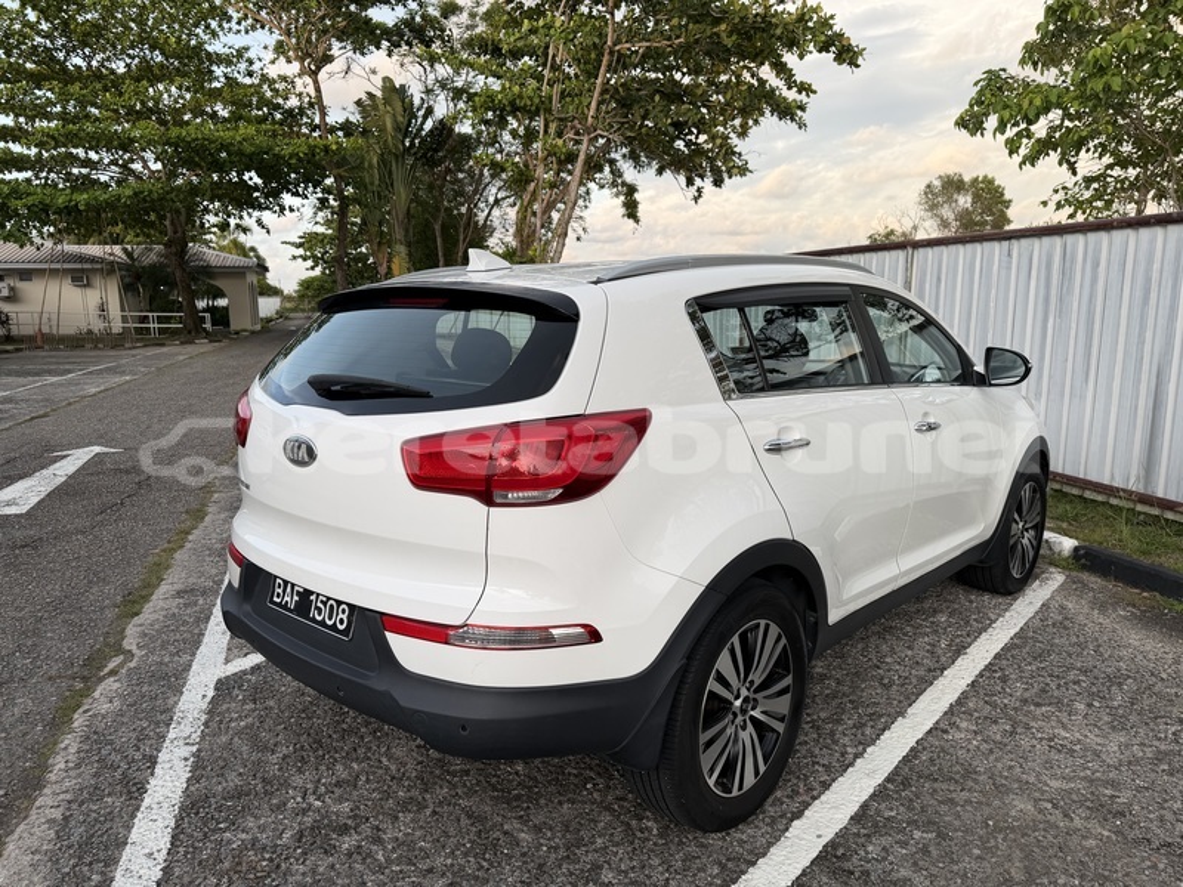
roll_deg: +0.5
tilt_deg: -9.8
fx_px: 820
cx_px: 592
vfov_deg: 56.8
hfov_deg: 71.6
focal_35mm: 24
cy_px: 444
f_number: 1.78
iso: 80
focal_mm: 6.76
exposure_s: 1/742
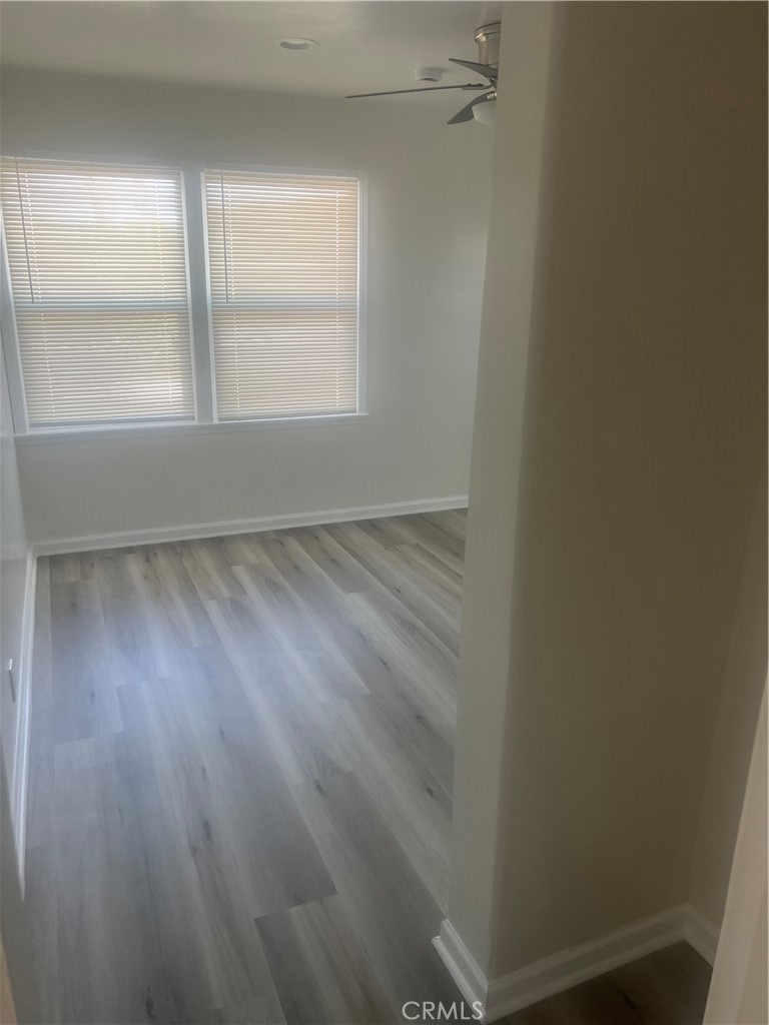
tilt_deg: -16.3
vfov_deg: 67.3
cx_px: 384
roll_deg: -0.7
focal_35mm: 26
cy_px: 512
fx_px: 770
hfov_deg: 53.1
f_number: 1.5
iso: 100
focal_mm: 5.7
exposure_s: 1/120
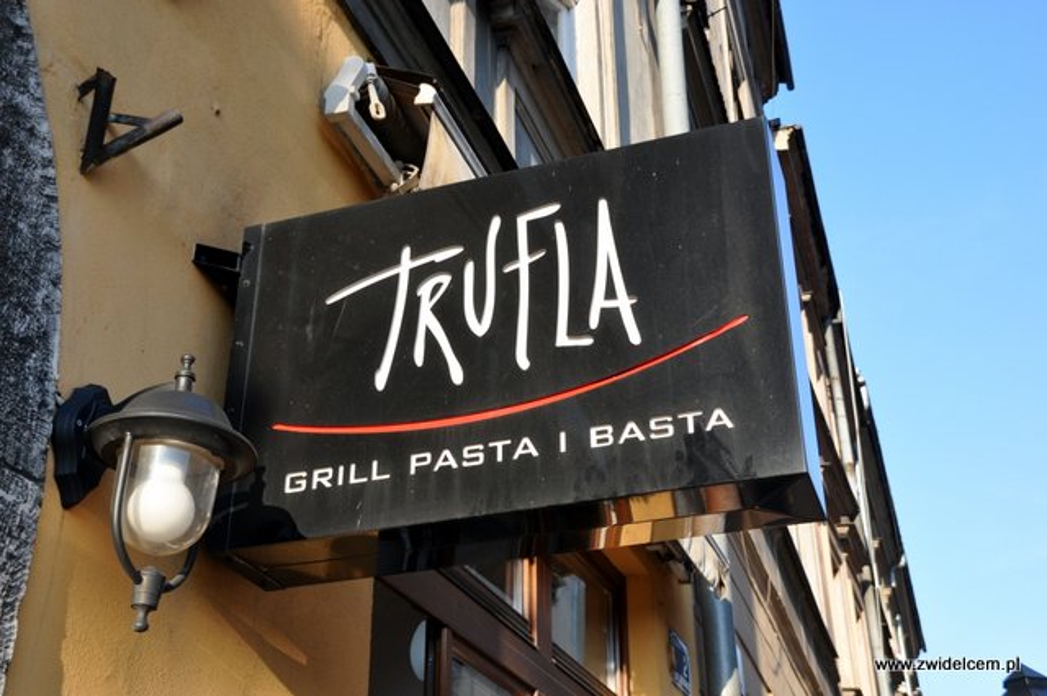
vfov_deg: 29.8
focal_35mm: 45
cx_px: 524
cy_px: 348
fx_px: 1307
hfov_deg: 43.7
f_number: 6.3
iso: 200
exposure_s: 1/160
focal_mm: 30
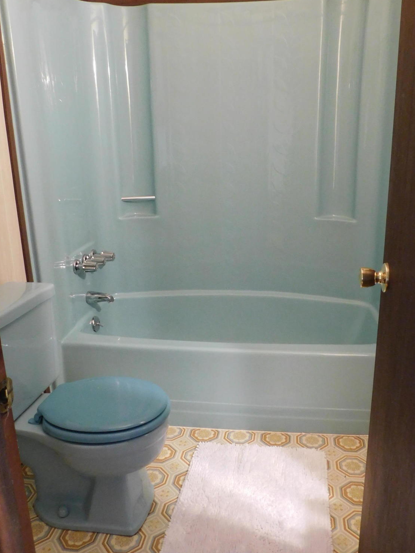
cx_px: 233
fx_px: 496
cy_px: 275
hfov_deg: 45.4
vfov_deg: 58.4
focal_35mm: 31
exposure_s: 1/8
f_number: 3
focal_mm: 4
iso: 400
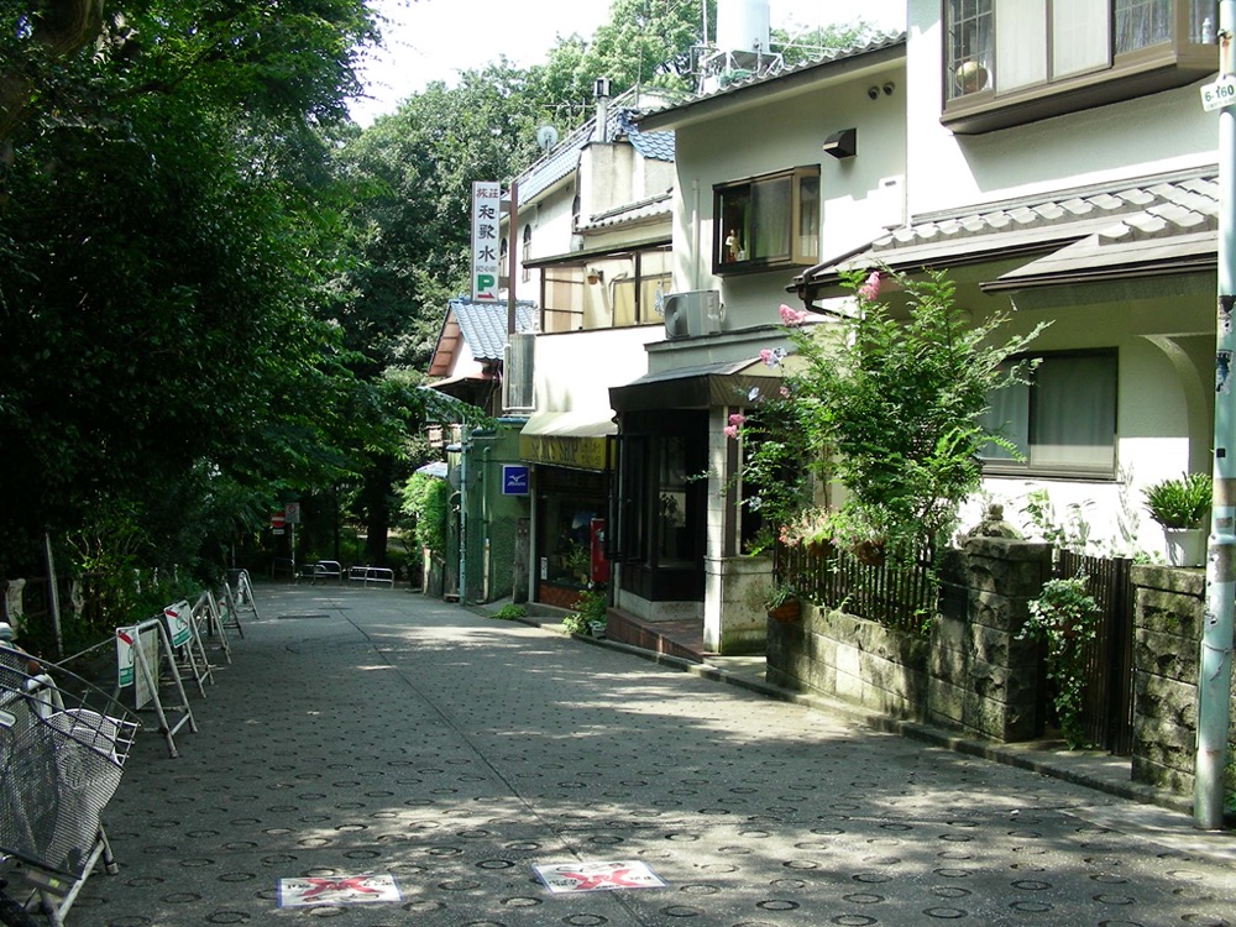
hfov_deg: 49.0
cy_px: 464
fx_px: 1357
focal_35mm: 38
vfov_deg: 37.7
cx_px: 618
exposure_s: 1/127
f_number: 4
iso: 50
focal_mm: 6.3
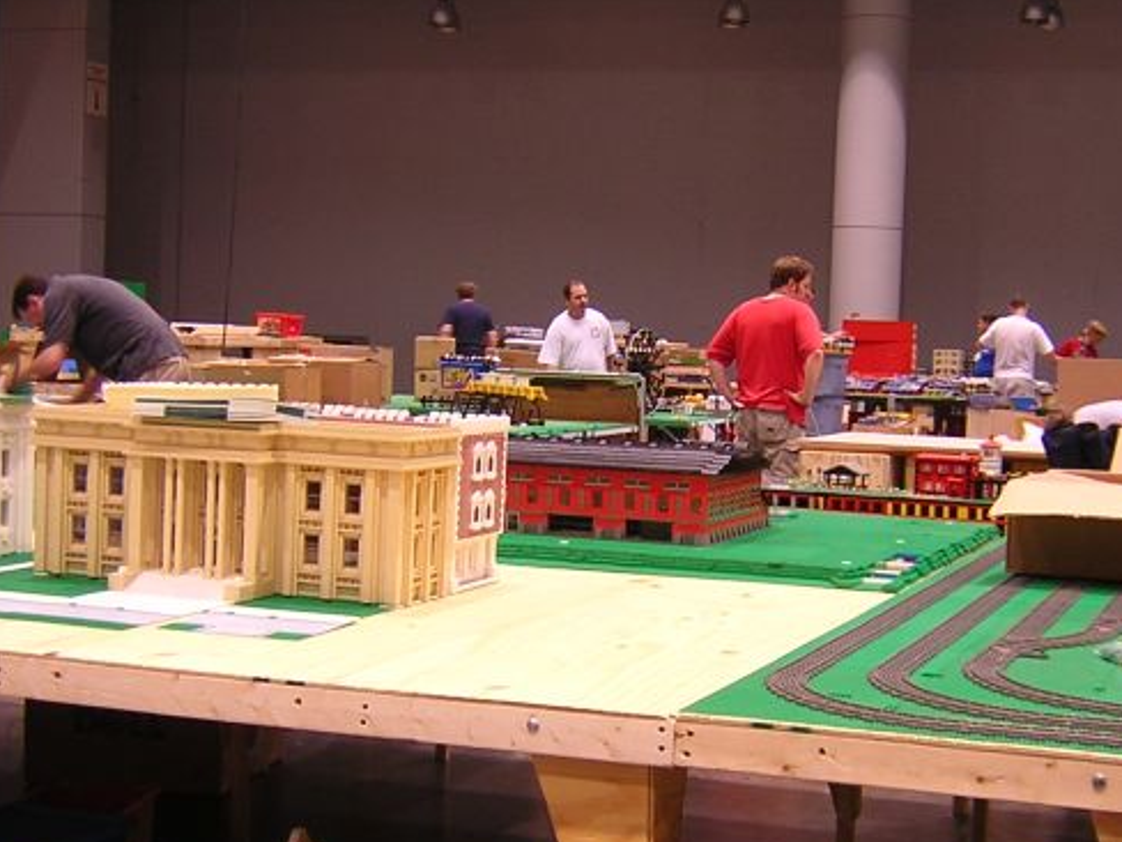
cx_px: 639
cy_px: 460
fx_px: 1912
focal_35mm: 59
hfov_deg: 32.7
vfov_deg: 24.8
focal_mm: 4.7
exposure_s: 1/6.6
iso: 100
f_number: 2.6
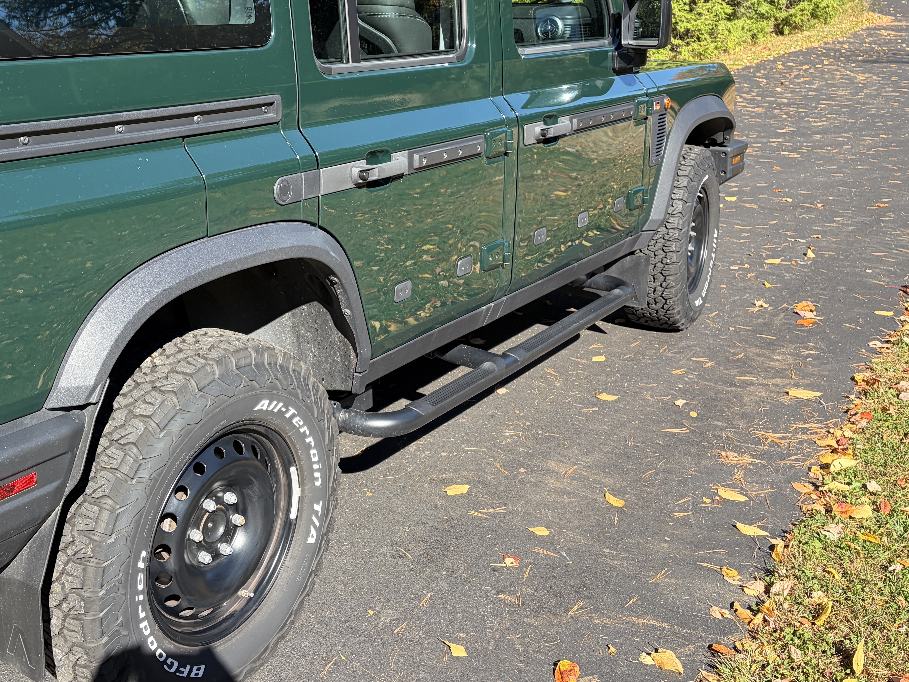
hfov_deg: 47.1
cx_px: 305
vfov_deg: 36.2
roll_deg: +4.4
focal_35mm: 39
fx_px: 1024
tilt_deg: -11.8
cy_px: 197
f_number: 1.6
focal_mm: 5.96
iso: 50
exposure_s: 1/861
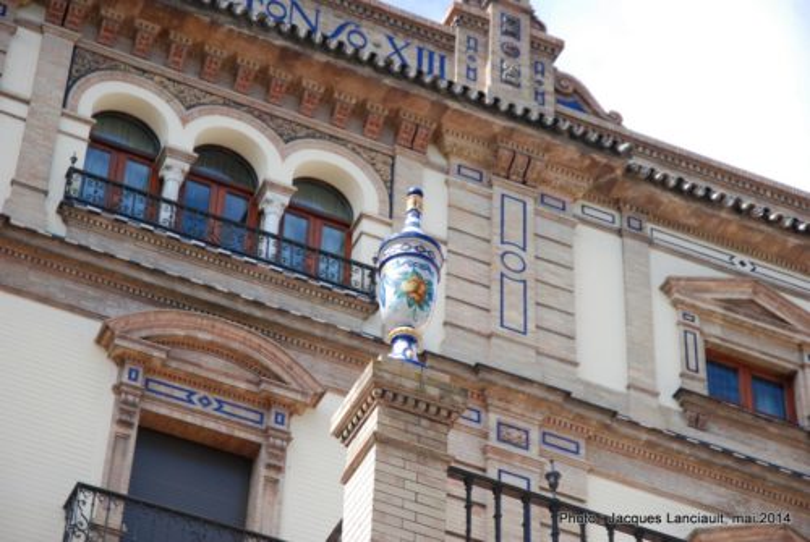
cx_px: 405
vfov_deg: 13.1
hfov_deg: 19.4
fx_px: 2366
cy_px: 271
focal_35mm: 105
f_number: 5
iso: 200
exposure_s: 1/400
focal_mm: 70
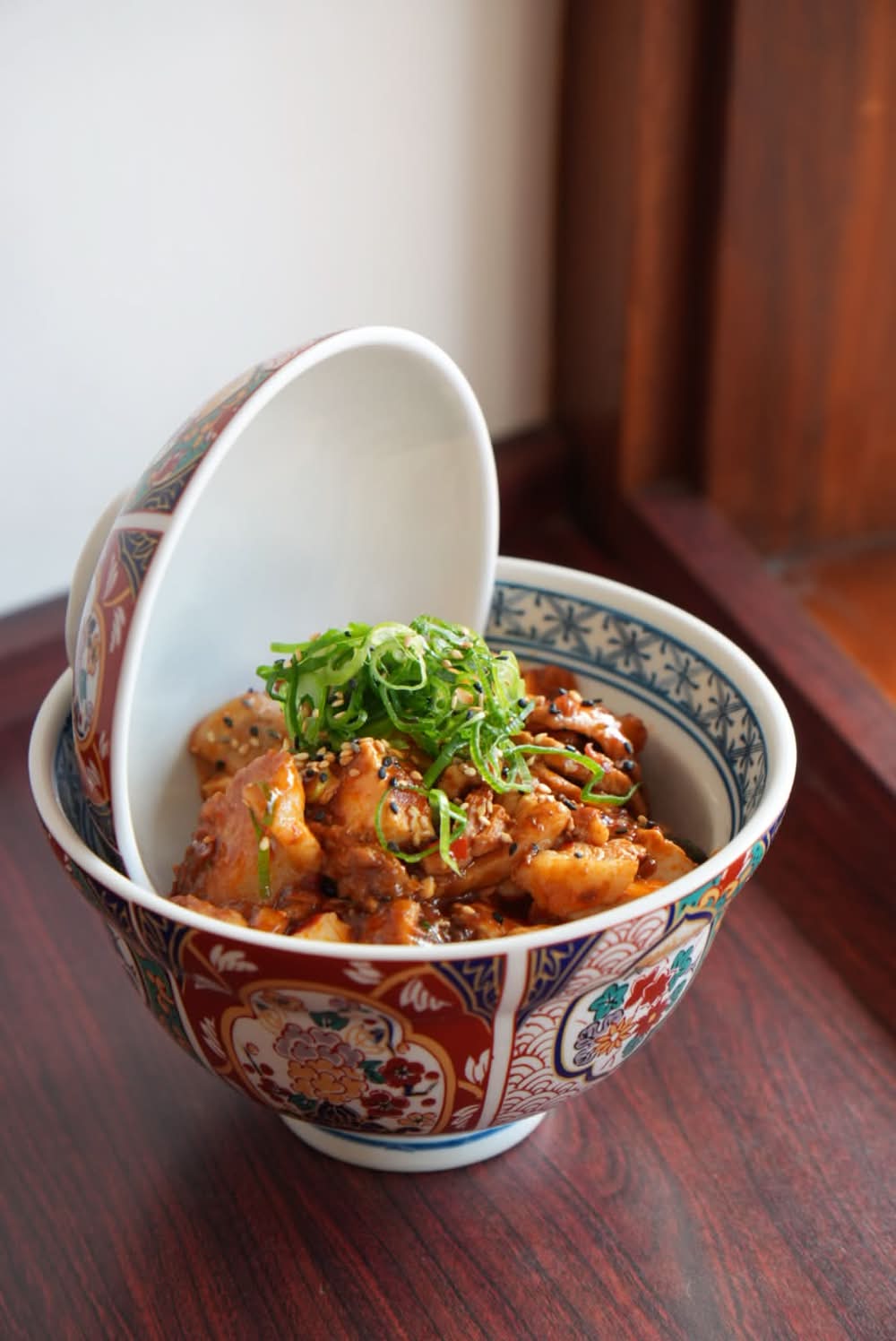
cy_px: 670
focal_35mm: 105
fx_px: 3912
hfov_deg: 13.1
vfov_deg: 19.4
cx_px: 448
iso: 320
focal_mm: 70
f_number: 4
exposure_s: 1/125
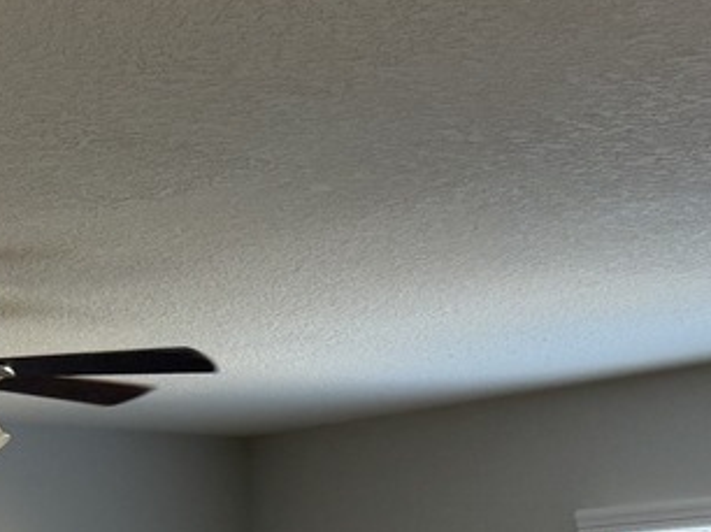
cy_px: 890
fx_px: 2319
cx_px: 116
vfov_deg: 12.2
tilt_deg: -4.9
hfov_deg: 17.3
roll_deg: +0.8
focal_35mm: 113
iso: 200
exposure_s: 1/120
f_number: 1.78
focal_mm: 6.76
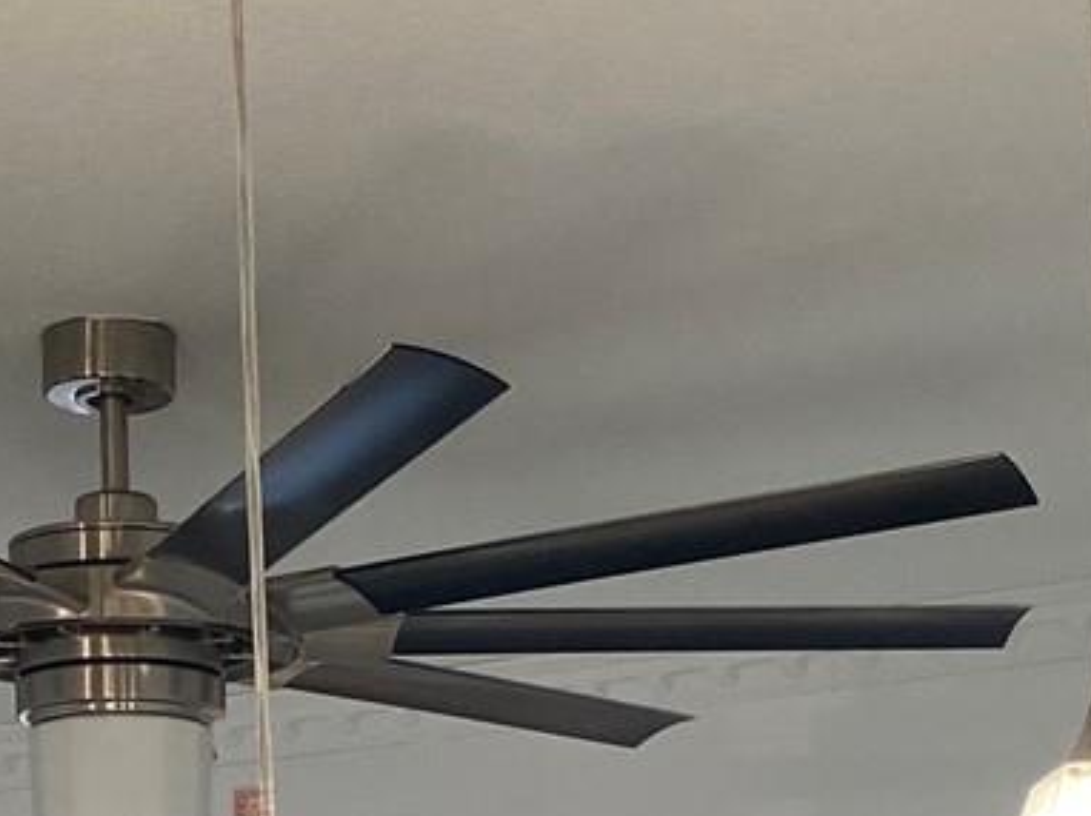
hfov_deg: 18.0
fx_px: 3433
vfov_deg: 12.8
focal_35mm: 109
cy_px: 1247
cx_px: 397
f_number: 1.8
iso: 125
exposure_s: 1/120
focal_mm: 4.25
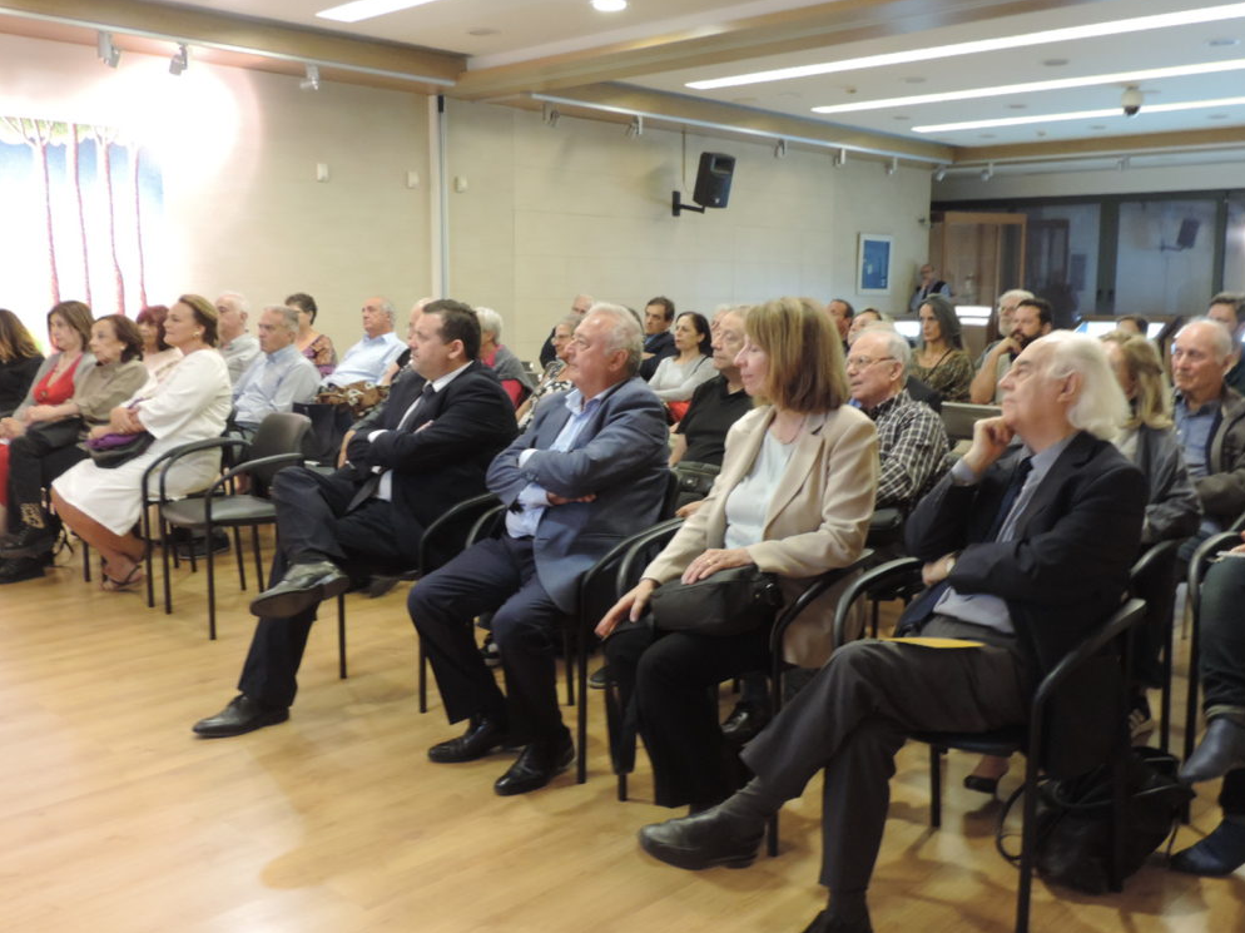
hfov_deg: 54.0
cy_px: 465
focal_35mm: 34
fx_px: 1223
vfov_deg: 41.8
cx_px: 640
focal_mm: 5.8
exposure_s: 1/13
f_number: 3.2
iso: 500
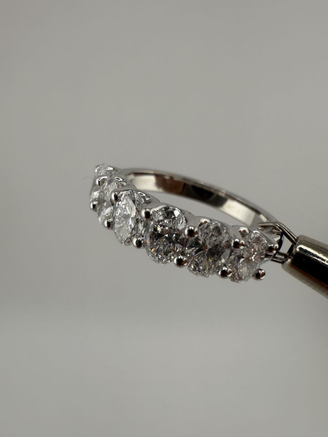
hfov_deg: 56.8
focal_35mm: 24
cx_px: 164
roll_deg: -7.2
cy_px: 218
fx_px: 303
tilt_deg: -37.9
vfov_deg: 71.6
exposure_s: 1/2132
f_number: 2.2
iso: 40
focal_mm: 2.22
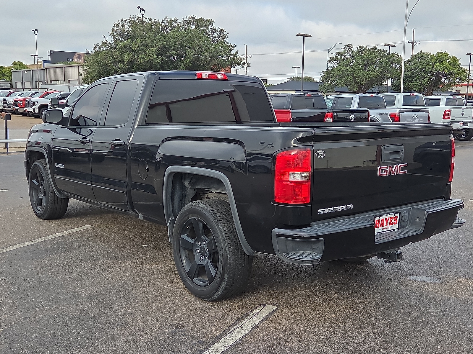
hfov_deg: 47.9
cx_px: 236
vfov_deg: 36.8
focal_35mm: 39
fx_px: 533
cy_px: 177
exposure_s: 1/625
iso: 25
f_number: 1.8
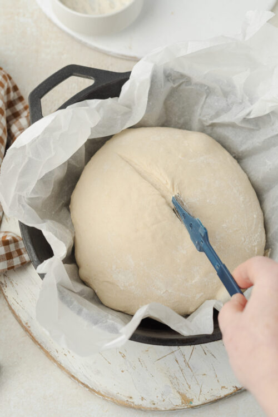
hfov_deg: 27.0
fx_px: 579
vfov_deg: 39.6
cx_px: 139
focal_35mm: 50
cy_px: 208
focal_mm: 50
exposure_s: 1/50
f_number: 5.6
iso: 200
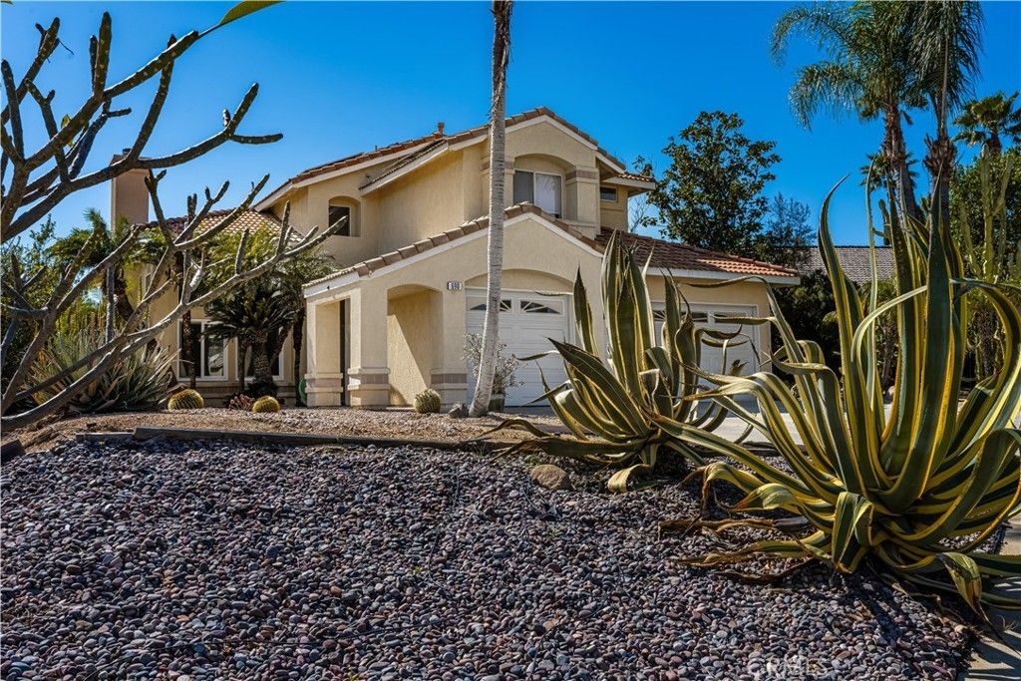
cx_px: 510
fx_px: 851
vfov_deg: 43.6
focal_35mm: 30
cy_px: 340
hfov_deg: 61.9
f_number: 11
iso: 80
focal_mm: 30
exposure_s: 1/320
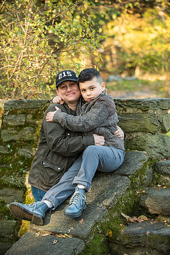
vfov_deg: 19.5
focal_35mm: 105
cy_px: 128
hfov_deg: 13.0
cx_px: 85
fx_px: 744
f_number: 3.5
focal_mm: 105
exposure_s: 1/200
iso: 320
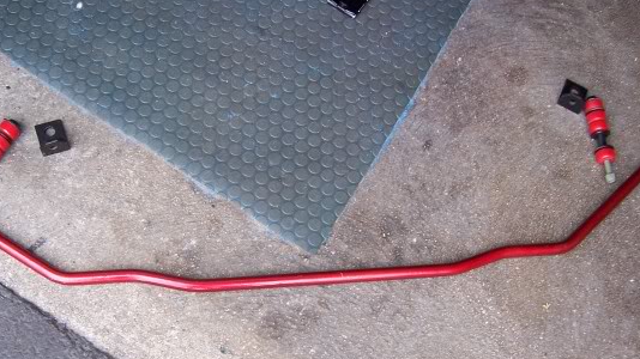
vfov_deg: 25.2
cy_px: 258
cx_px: 298
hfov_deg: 43.7
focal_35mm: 47
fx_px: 797
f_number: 3
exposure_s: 1/60
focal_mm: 6
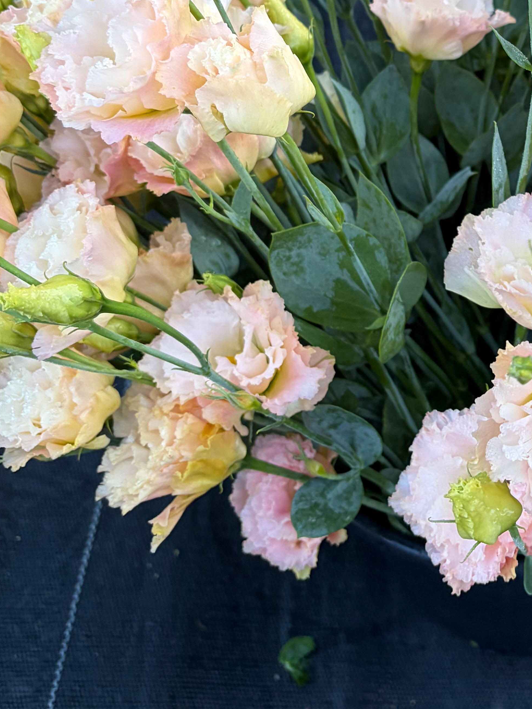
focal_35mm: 57
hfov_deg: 24.4
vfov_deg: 32.3
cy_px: 89
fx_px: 1168
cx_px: 537
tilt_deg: -49.6
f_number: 1.6
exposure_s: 1/107
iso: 125
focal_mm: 5.96
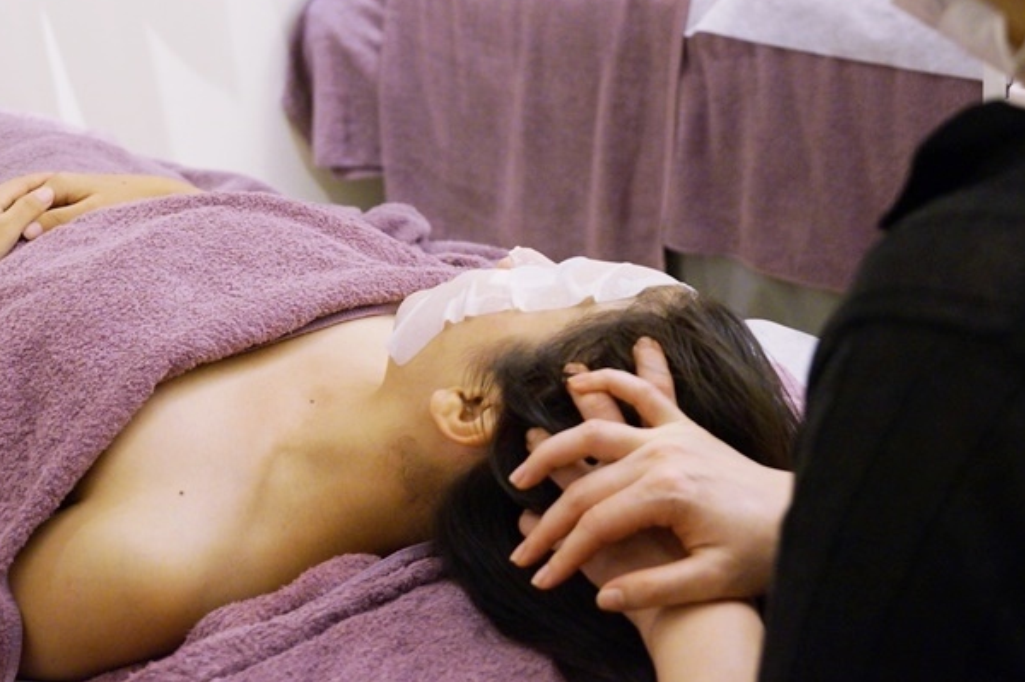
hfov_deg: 33.4
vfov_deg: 22.5
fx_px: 1707
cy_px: 238
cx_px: 442
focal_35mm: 60
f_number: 4.5
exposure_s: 1/60
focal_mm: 30
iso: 1250
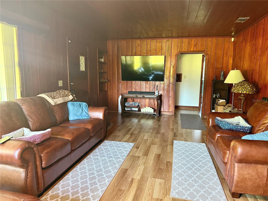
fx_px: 186
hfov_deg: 71.6
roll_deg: -0.3
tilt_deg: -7.4
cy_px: 100
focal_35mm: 24
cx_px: 134
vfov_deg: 56.8
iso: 640
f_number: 1.78
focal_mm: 6.76
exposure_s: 1/60
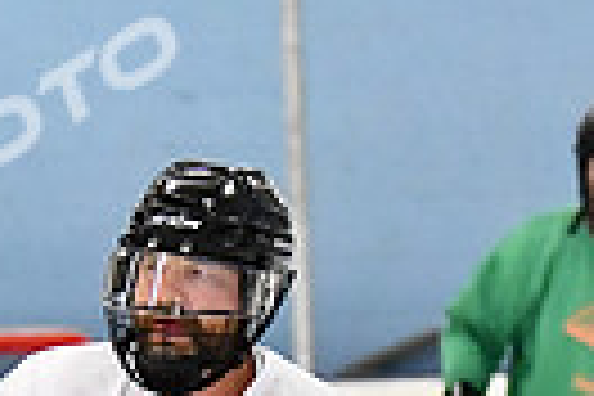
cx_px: 180
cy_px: 785
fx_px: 10840
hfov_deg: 3.1
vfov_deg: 2.1
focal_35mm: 657
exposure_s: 1/1600
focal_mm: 100
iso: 6400
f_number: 2.8
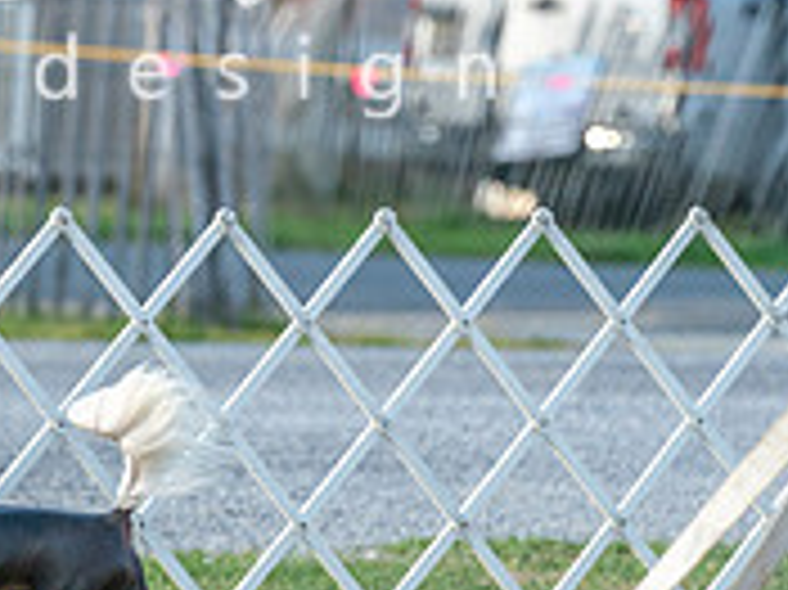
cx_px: -158
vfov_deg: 2.0
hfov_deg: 2.7
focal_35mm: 733
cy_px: 155
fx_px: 16675
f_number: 5
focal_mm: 192
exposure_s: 1/2000
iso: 1600
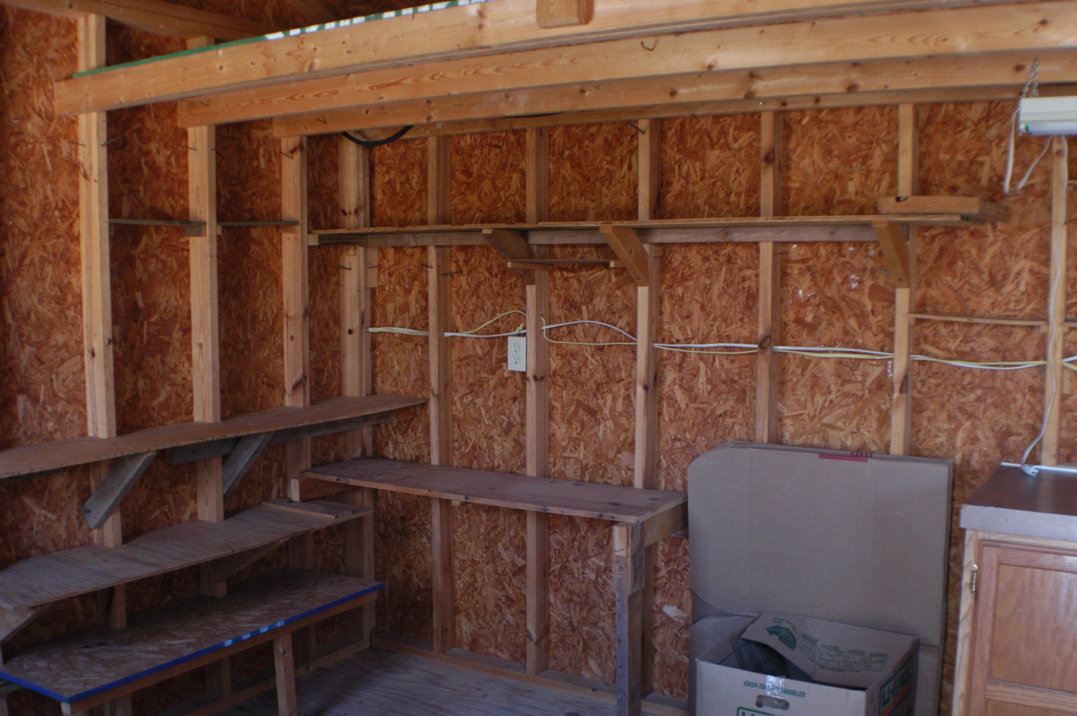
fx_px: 1390
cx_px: 538
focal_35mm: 46
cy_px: 358
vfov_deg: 28.9
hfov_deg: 42.4
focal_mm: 31
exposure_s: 1/50
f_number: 3.8
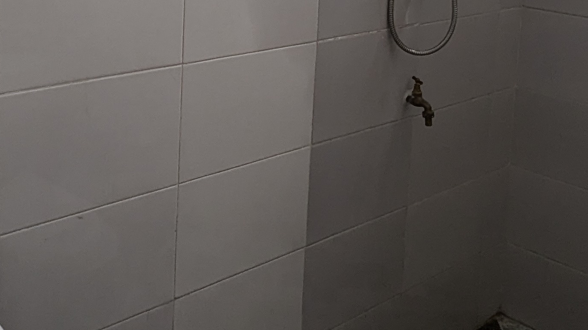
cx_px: 218
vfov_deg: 21.7
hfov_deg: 39.6
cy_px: -45
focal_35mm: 52
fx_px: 811
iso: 77
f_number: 2.2
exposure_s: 1/24
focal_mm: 2.35
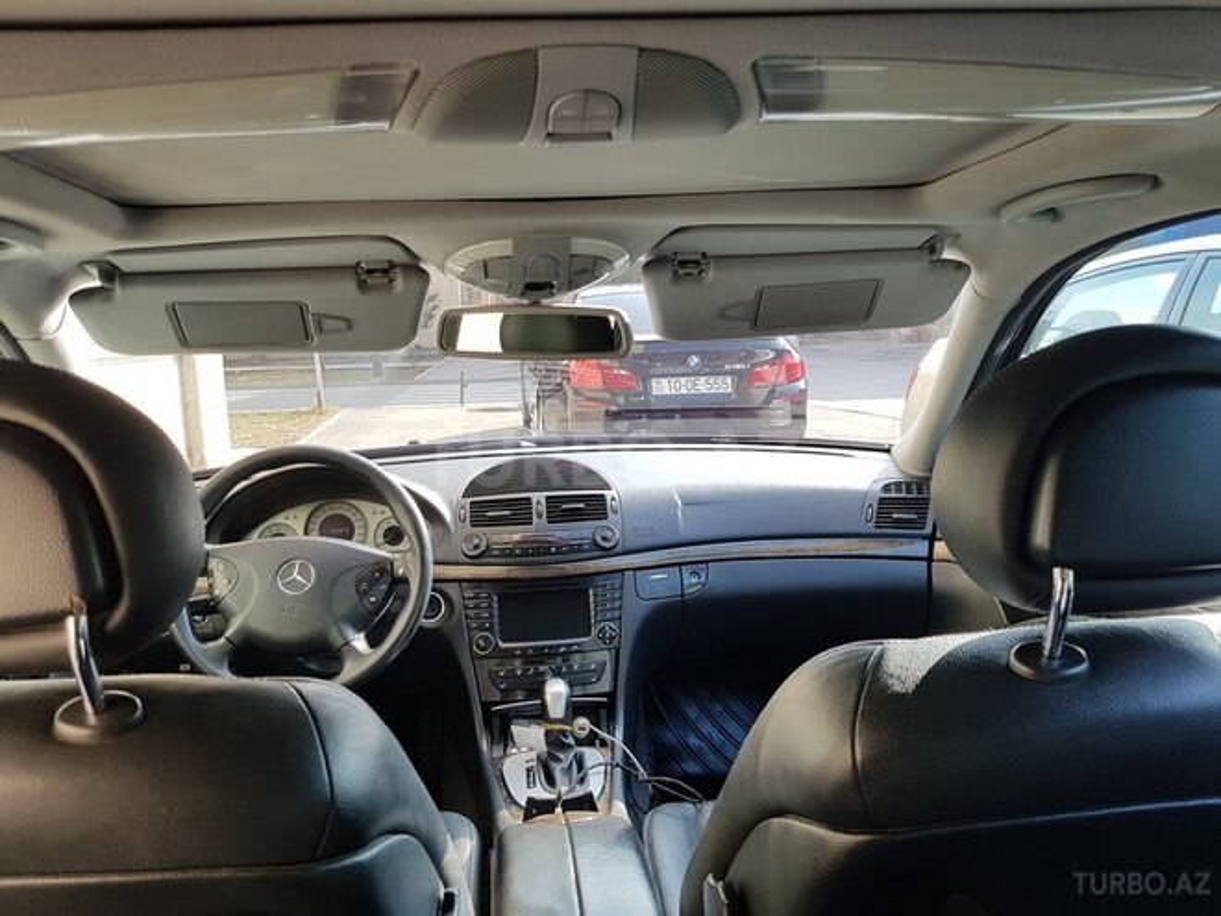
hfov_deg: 67.3
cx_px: 610
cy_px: 458
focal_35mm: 26
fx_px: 917
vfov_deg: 53.1
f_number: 1.7
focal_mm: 4.2
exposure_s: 1/354
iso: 50
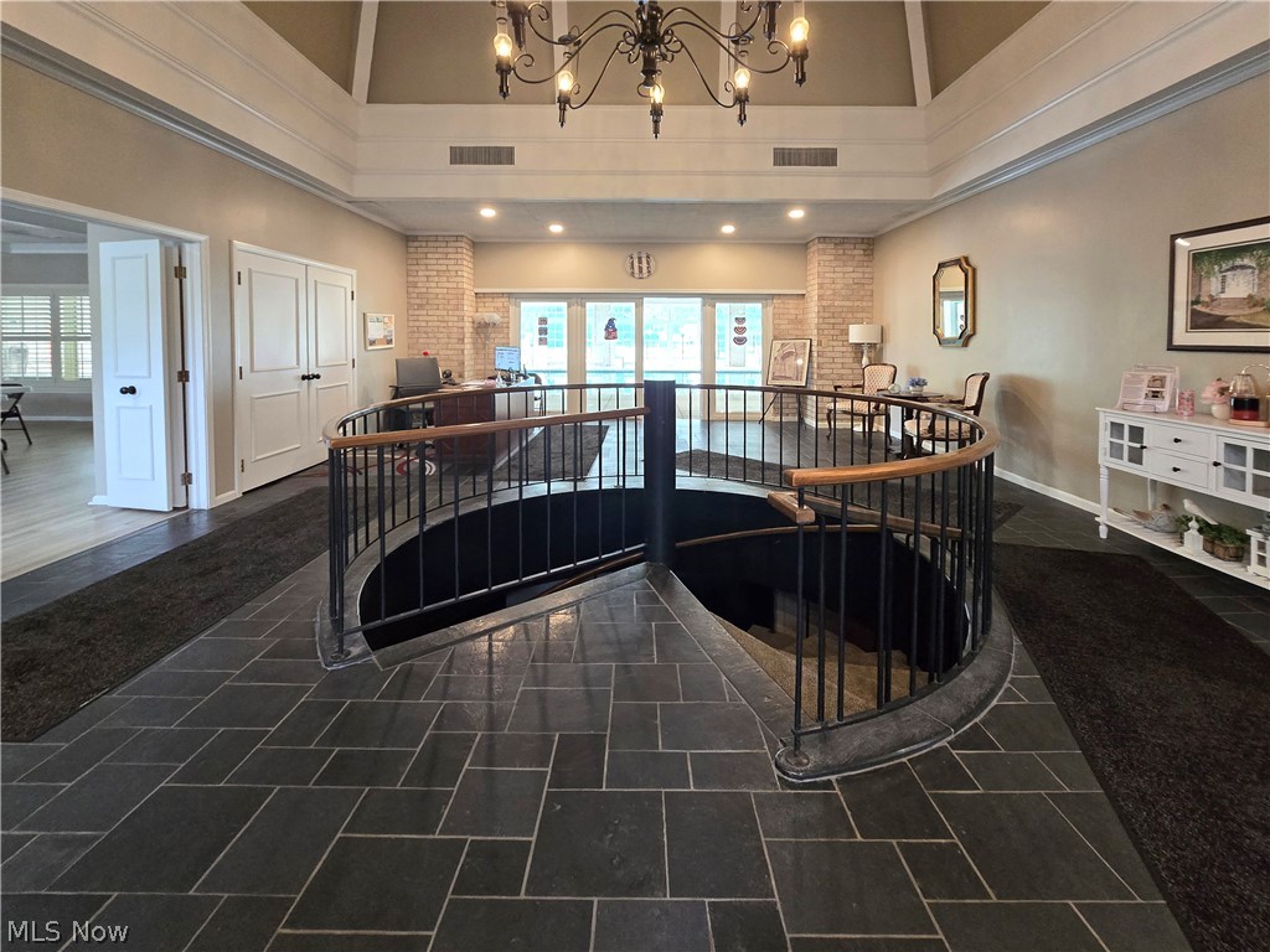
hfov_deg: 106.2
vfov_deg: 89.9
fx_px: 477
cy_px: 476
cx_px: 635
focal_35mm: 13
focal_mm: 2.2
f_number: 2.2
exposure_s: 1/60
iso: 400
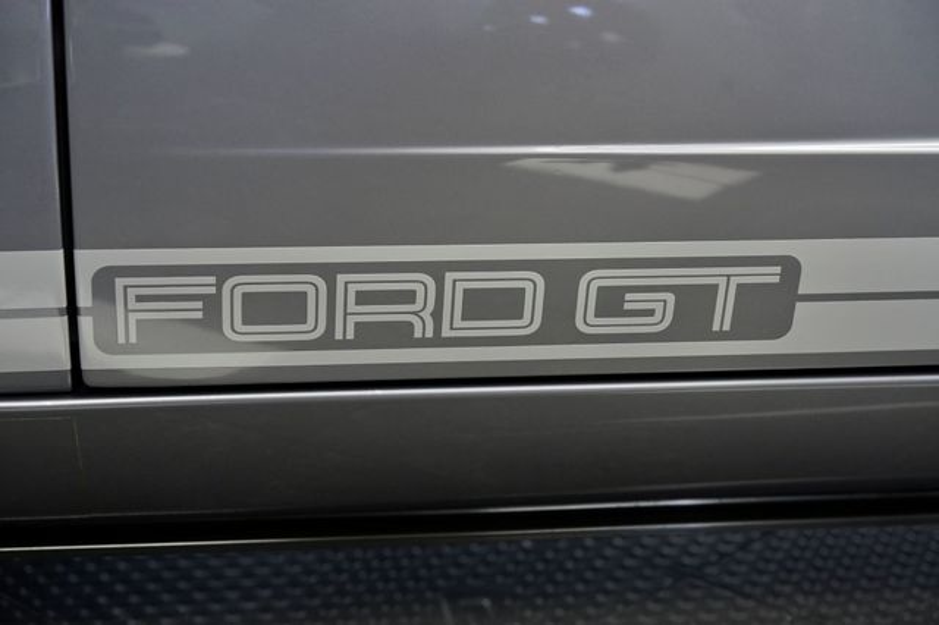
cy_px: 312
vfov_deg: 20.0
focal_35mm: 68
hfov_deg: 29.7
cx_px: 470
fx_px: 1773
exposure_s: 1/200
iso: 1250
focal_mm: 68
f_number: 4.5
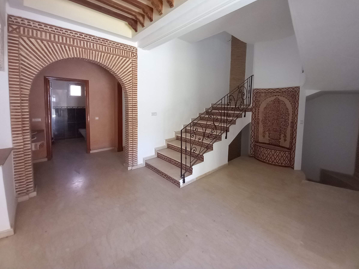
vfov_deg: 85.5
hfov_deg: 102.0
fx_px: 145
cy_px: 124
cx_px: 184
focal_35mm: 14
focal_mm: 1.13
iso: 160
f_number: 2.2
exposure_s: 1/30
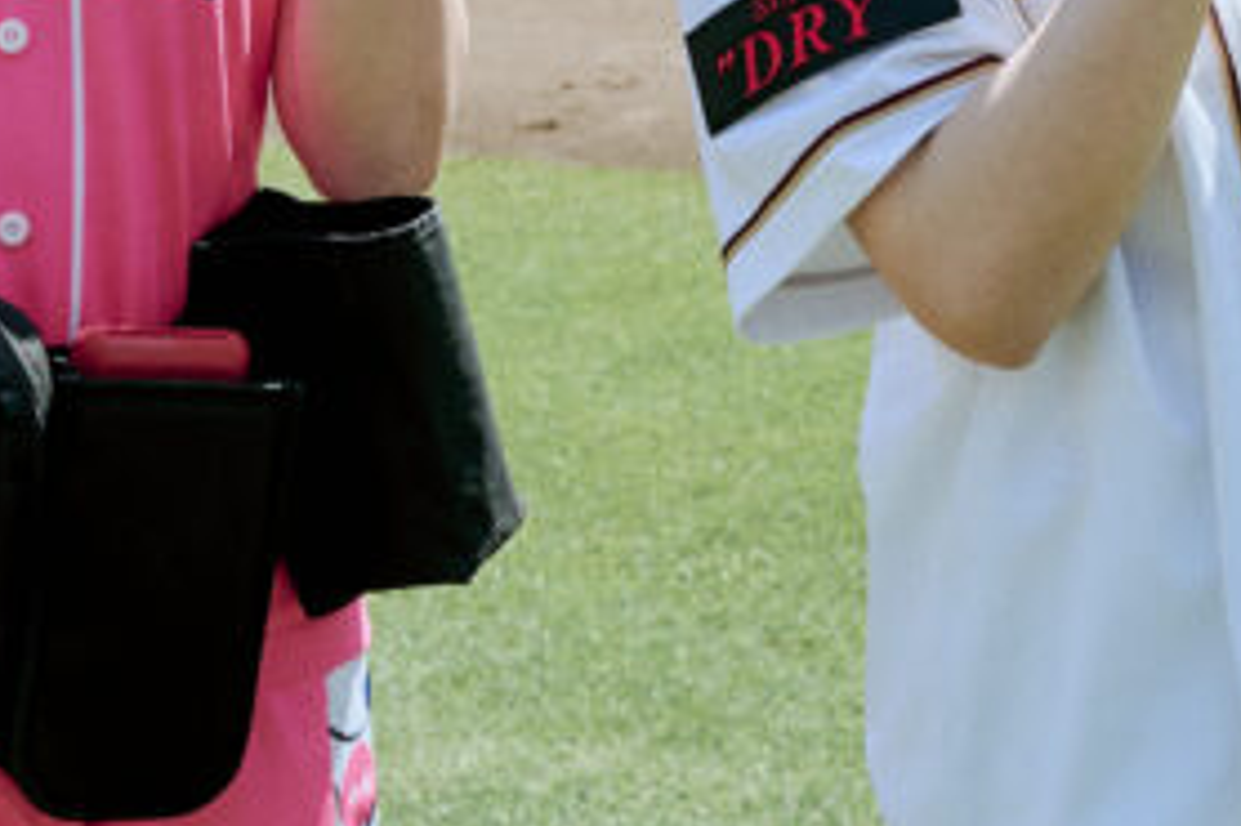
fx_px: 5650
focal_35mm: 164
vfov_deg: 8.0
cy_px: -875
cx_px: 1049
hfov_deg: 12.5
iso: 400
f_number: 8
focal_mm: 38
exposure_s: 1/500
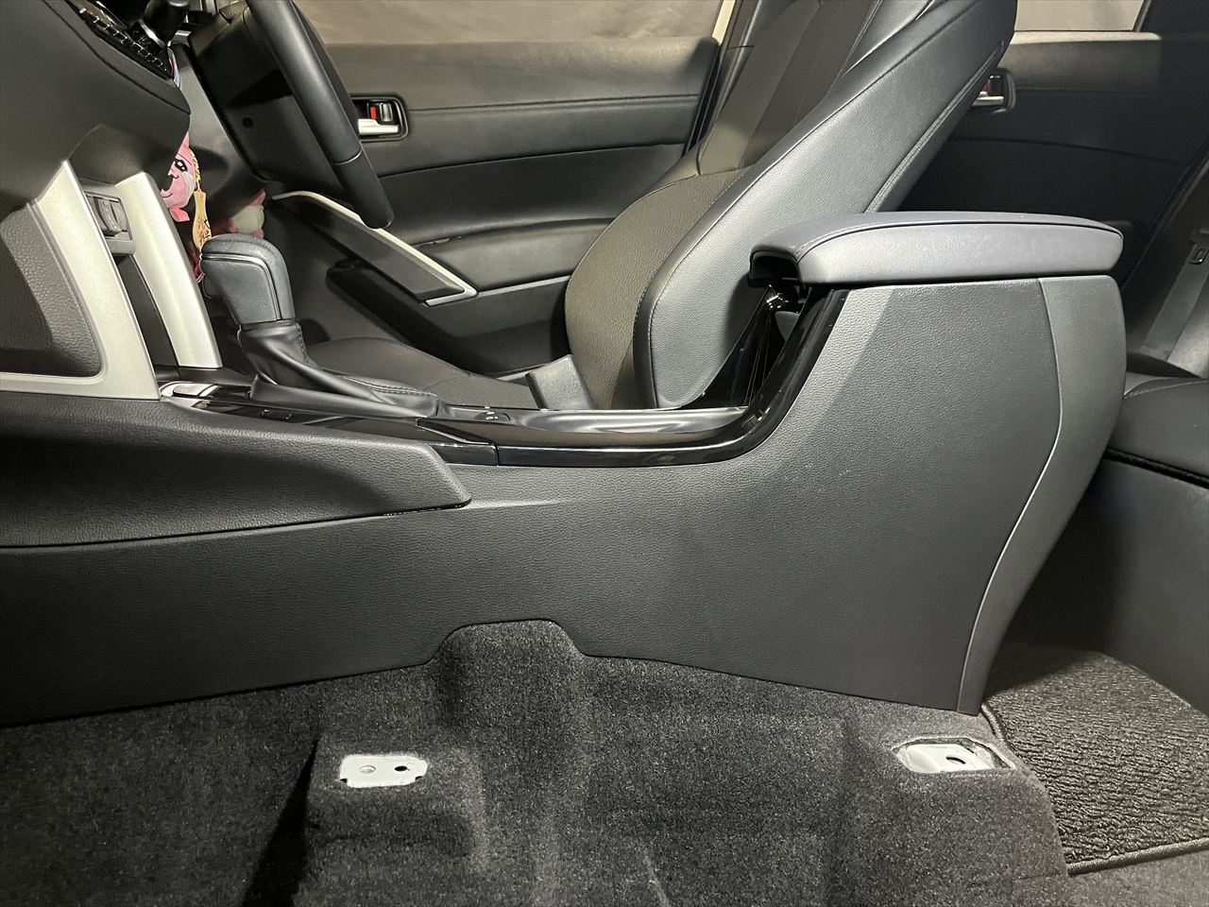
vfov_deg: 53.1
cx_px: 604
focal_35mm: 26
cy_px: 454
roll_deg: -0.7
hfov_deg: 67.3
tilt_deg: -13.3
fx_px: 908
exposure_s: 1/30
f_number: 1.6
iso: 500
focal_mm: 5.1
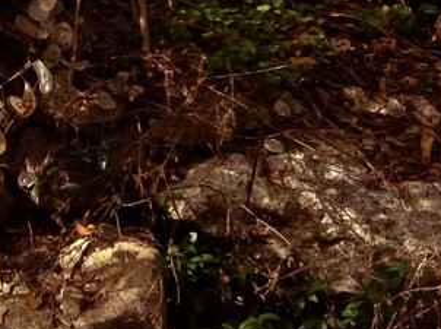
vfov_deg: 12.5
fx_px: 1423
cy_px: -179
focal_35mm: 112
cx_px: -105
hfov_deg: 16.8
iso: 25
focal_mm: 3.3
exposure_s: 1/389
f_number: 2.4
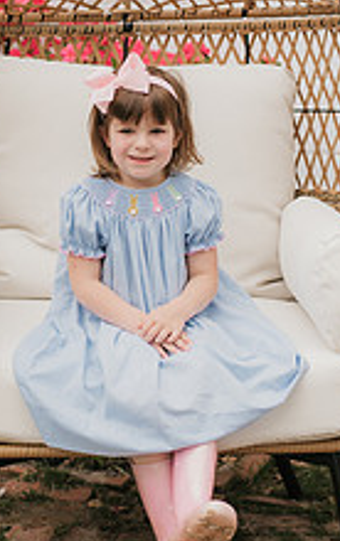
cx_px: 94
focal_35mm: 104
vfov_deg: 19.9
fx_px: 1538
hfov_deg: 12.6
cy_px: 194
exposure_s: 1/640
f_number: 2.8
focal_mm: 50
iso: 100
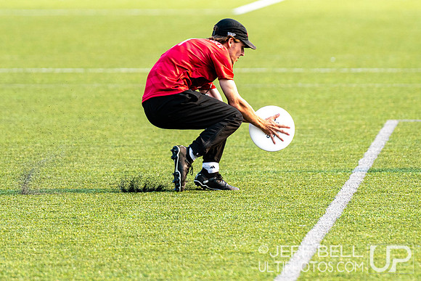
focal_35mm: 445
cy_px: 84
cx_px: 243
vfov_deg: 3.1
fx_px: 5210
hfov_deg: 4.6
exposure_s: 1/1250
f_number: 3.2
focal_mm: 200
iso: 250
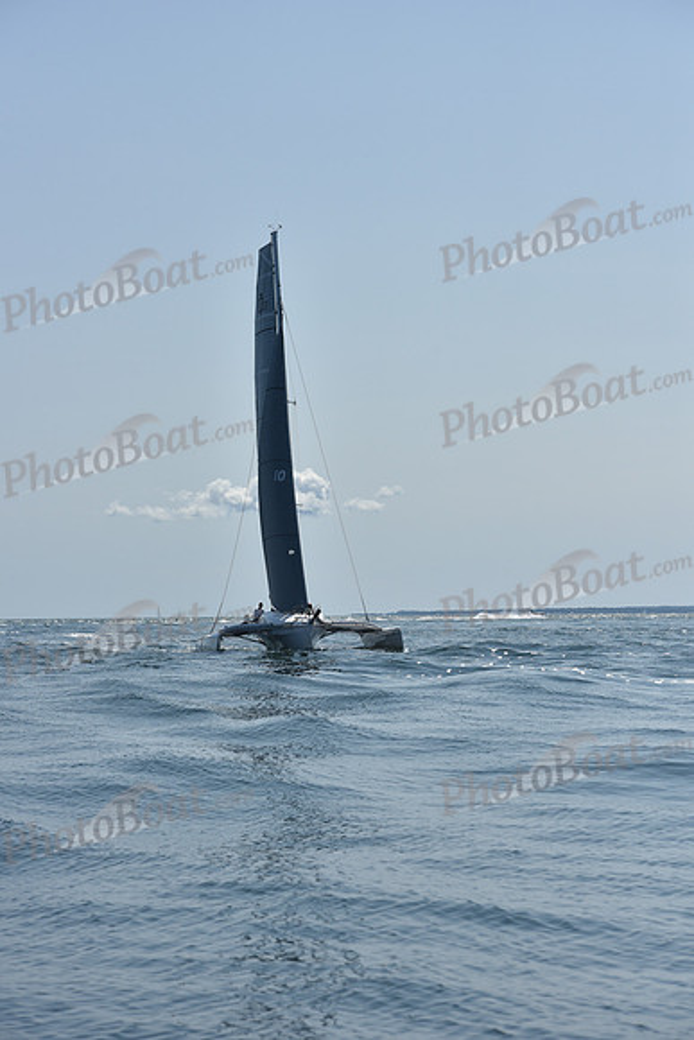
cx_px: 347
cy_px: 520
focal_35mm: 95
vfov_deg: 21.5
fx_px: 2745
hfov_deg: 14.4
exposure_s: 1/3200
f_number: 6.3
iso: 250
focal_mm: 95
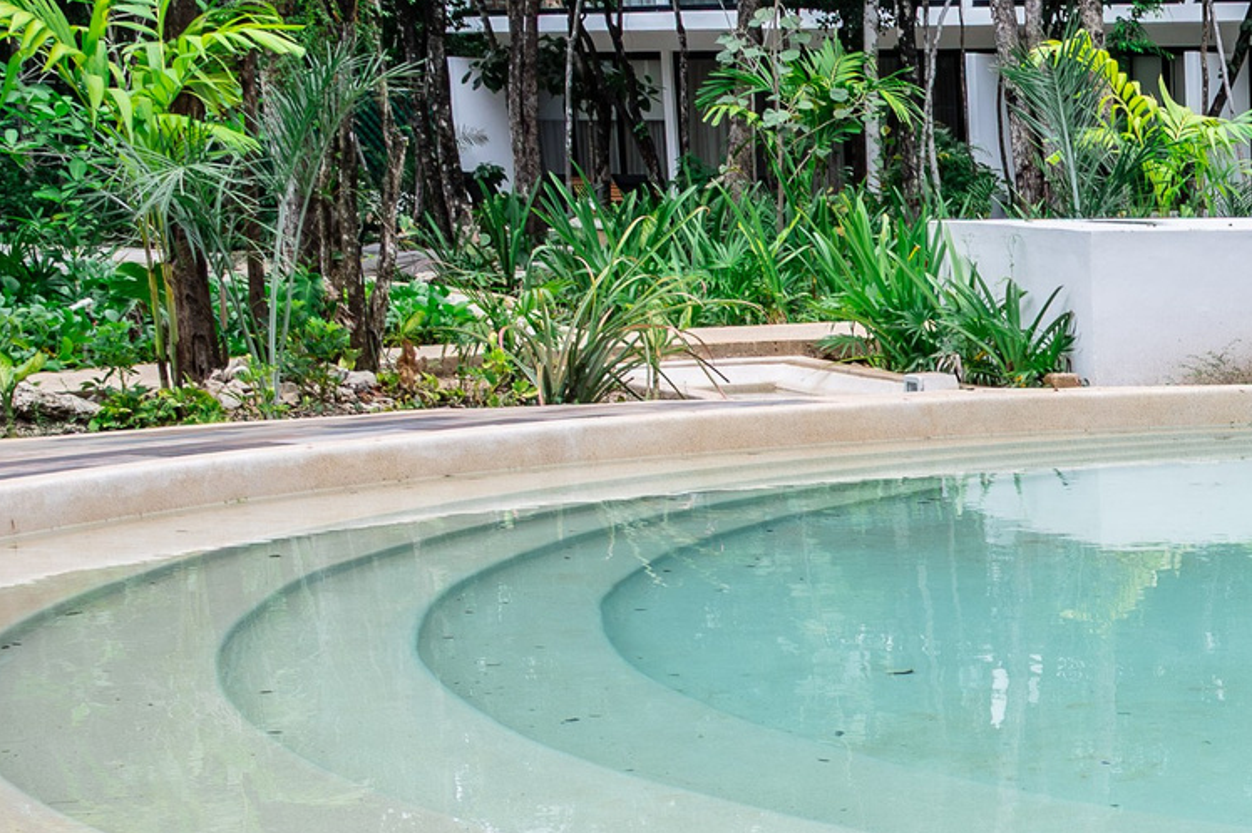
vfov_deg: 15.1
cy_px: 918
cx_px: 1745
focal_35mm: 88
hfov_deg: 20.5
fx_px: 3059
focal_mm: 24
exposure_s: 1/160
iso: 200
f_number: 8
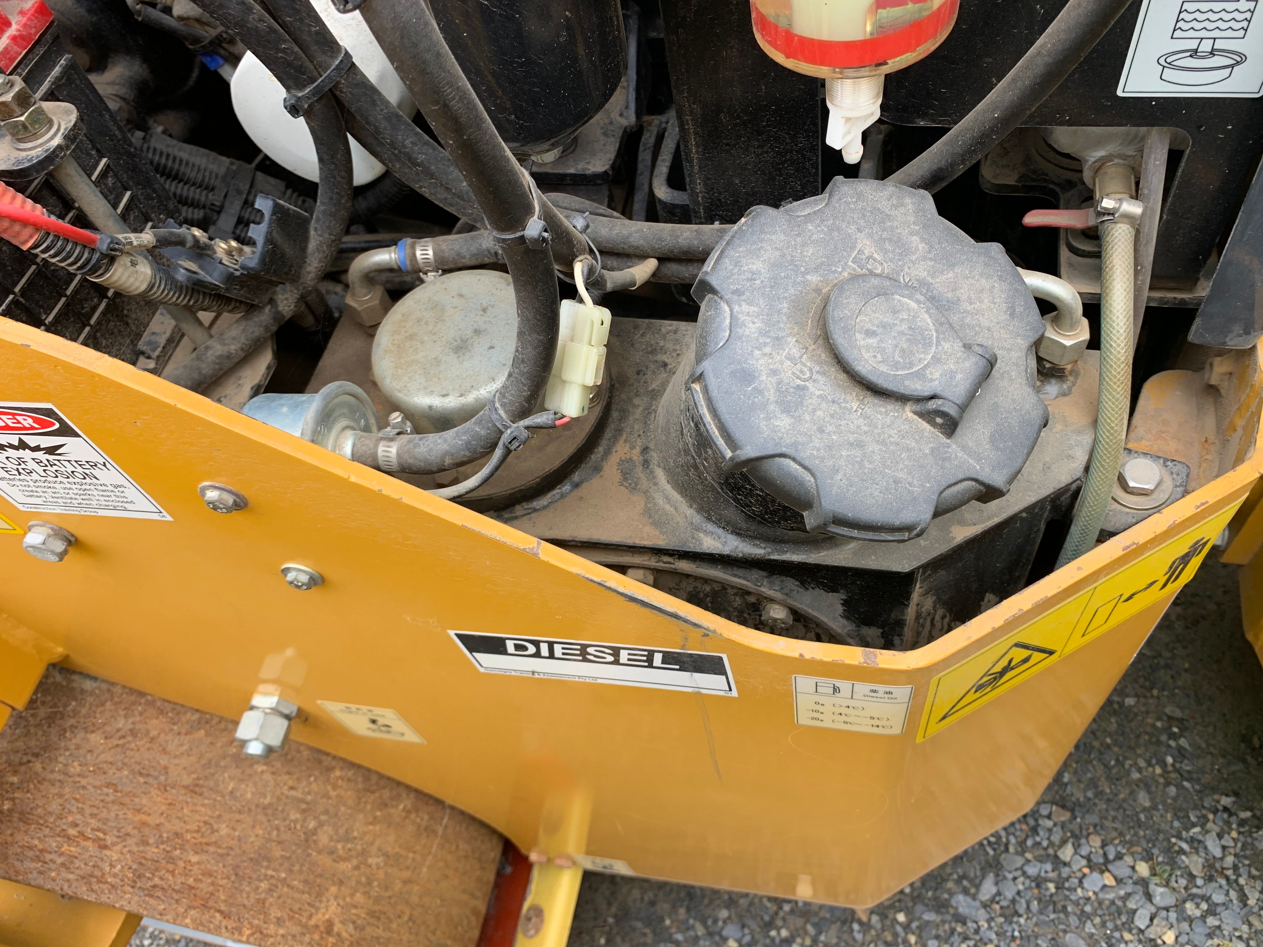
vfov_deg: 53.1
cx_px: 632
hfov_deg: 67.3
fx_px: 949
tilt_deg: -54.3
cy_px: 474
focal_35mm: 26
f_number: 1.8
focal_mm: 4.25
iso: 25
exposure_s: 1/175
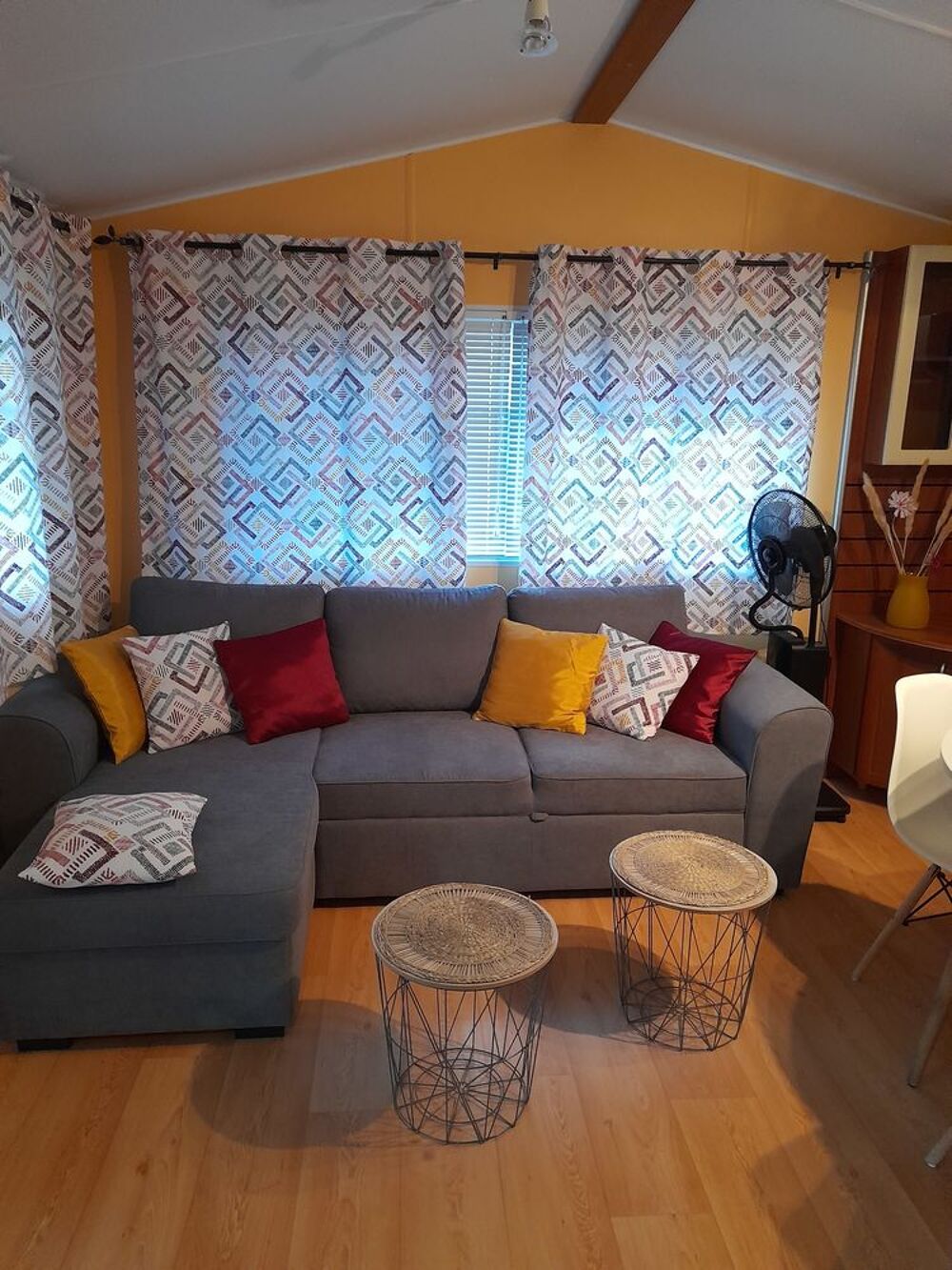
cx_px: 476
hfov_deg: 54.9
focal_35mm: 25
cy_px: 635
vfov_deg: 69.4
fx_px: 917
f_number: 2
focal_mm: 4.6
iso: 400
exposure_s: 1/50
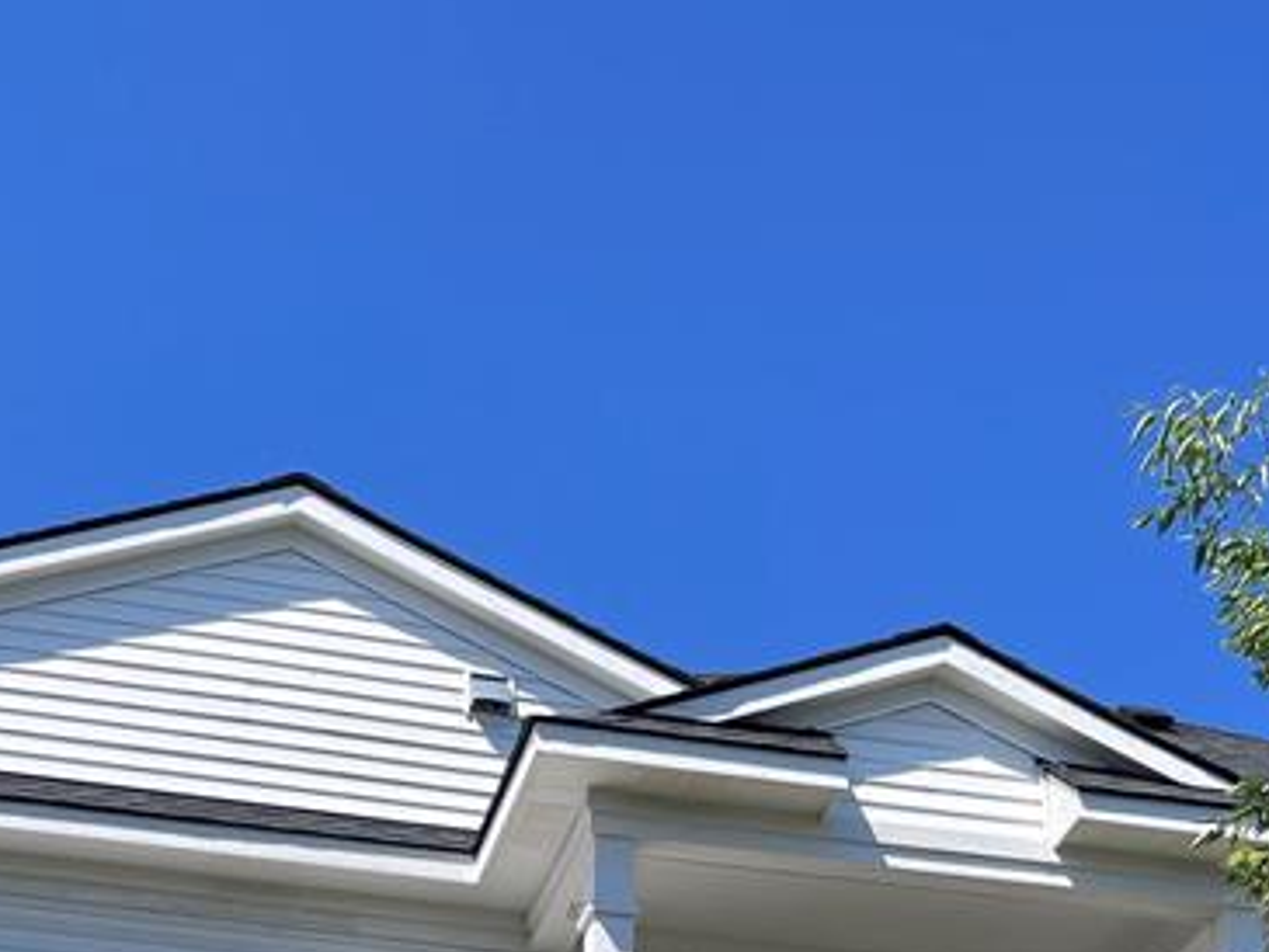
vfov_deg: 18.7
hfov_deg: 26.6
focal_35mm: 73
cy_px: 1251
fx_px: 2677
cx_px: 539
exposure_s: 1/4310
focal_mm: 5.1
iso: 50
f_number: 1.6
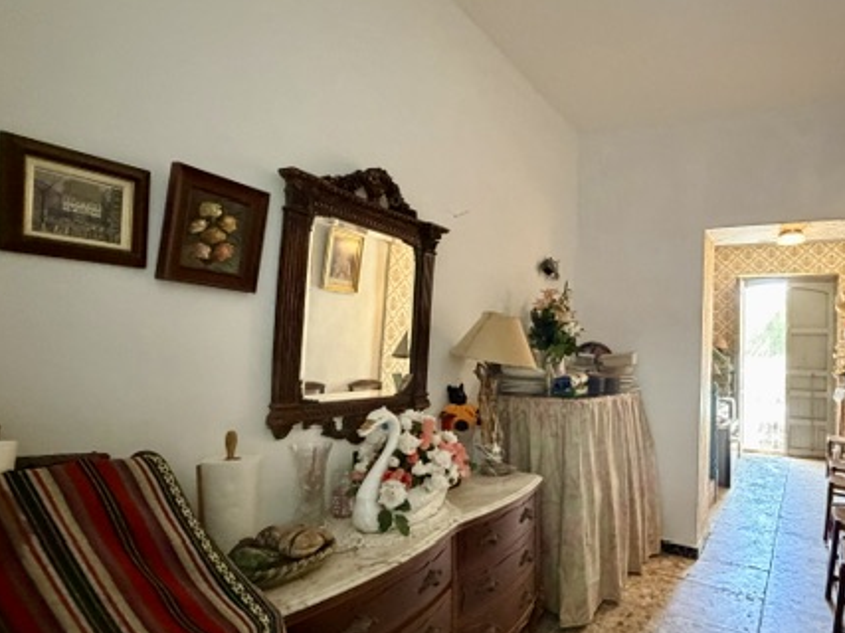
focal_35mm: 21
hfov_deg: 77.6
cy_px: 342
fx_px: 512
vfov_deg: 63.3
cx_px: 528
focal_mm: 2.22
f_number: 2.2
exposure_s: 1/50
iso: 800
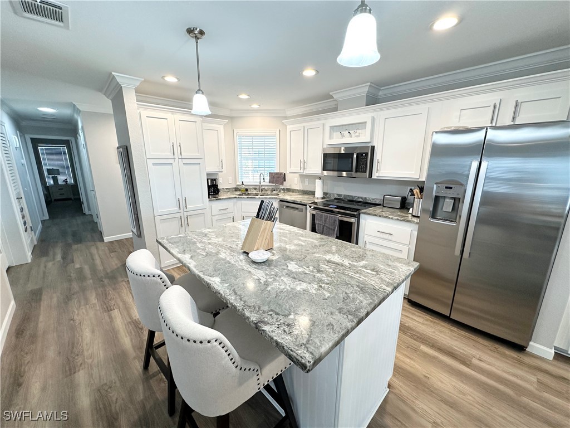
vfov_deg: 85.7
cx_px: 285
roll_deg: +0.3
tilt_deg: -12.8
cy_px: 214
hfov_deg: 102.1
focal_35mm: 14
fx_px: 231
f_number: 2.2
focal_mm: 2.22
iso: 160
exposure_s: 1/120
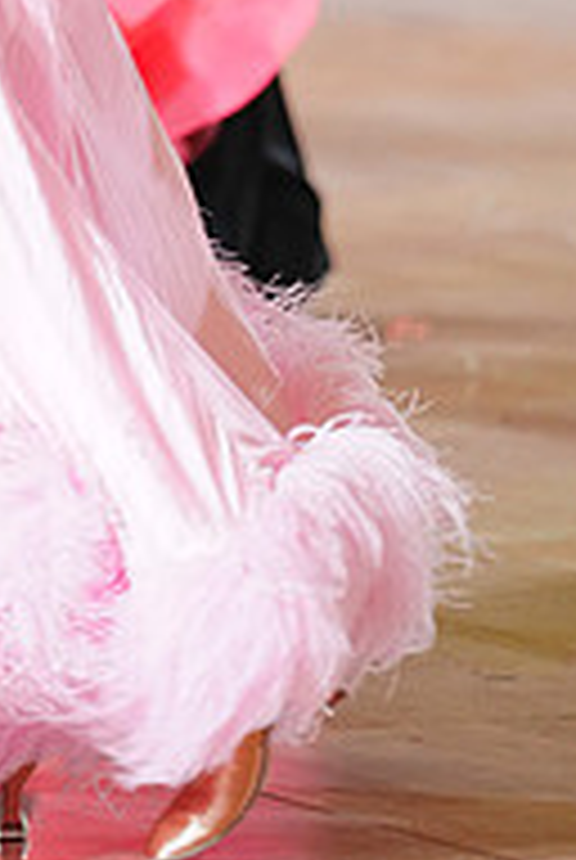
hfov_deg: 2.7
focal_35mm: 519
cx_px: -218
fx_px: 12410
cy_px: -288
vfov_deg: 4.0
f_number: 2.8
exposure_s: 1/400
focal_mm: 171
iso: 2000
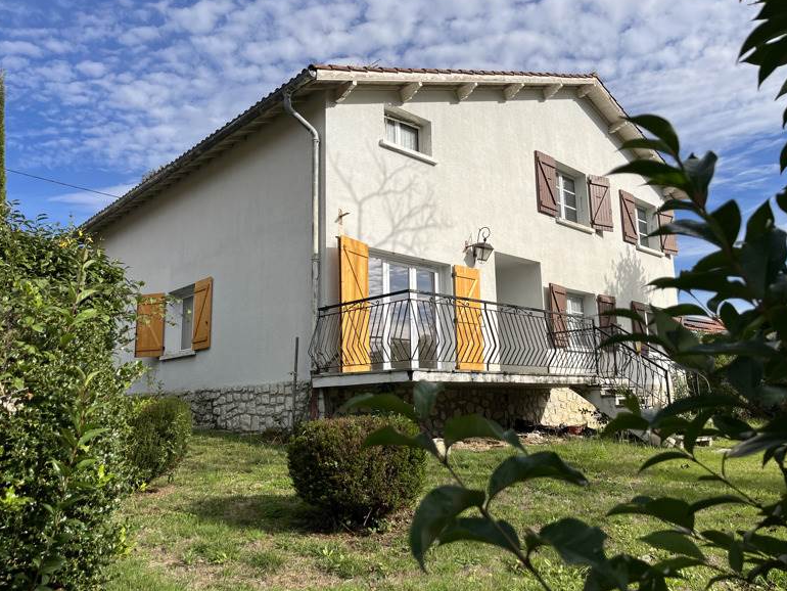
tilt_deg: +10.9
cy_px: 293
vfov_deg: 51.4
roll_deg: +1.6
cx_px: 404
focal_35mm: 27
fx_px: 614
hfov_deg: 65.3
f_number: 1.6
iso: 50
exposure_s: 1/5319
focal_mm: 5.1
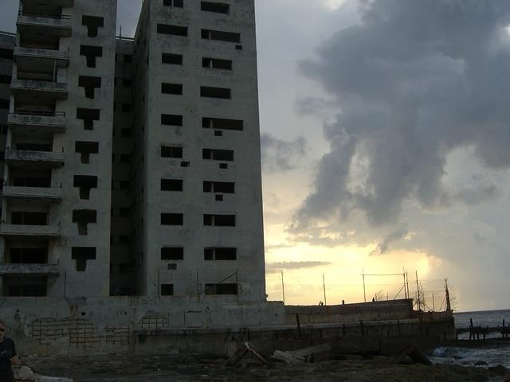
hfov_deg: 49.0
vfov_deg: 37.7
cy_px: 191
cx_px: 255
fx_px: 560
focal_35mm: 38
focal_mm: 7.9
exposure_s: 1/250
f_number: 4
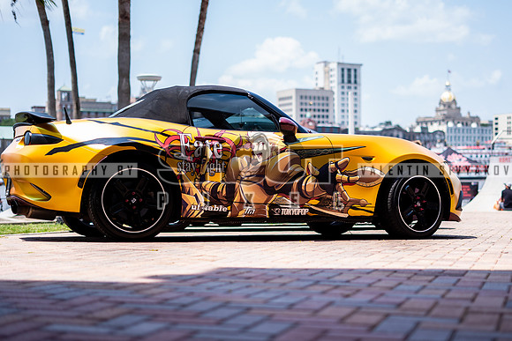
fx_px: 823
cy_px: 193
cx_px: 293
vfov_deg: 23.4
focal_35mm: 58
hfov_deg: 34.5
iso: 50
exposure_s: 1/1600
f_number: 2
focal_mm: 50
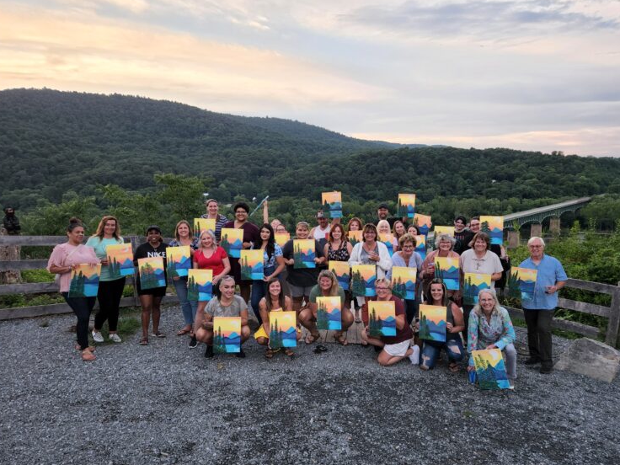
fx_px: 430
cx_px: 312
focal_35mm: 24
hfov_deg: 71.6
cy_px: 238
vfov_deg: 56.8
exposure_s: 1/180
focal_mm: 5.4
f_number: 1.8
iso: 125
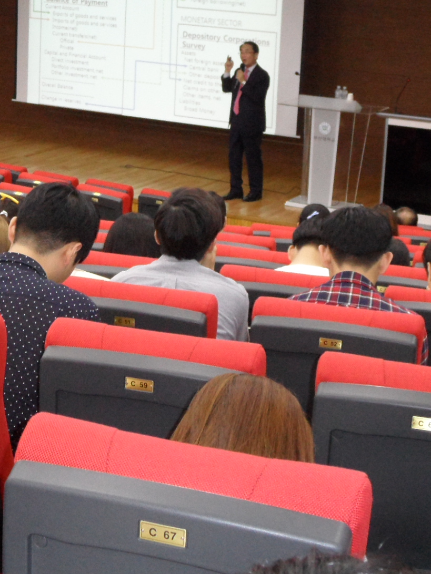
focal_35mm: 75
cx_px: 25
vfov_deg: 26.0
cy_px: 243
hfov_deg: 19.2
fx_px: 1245
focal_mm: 6.5
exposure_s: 1/45
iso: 320
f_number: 3.6
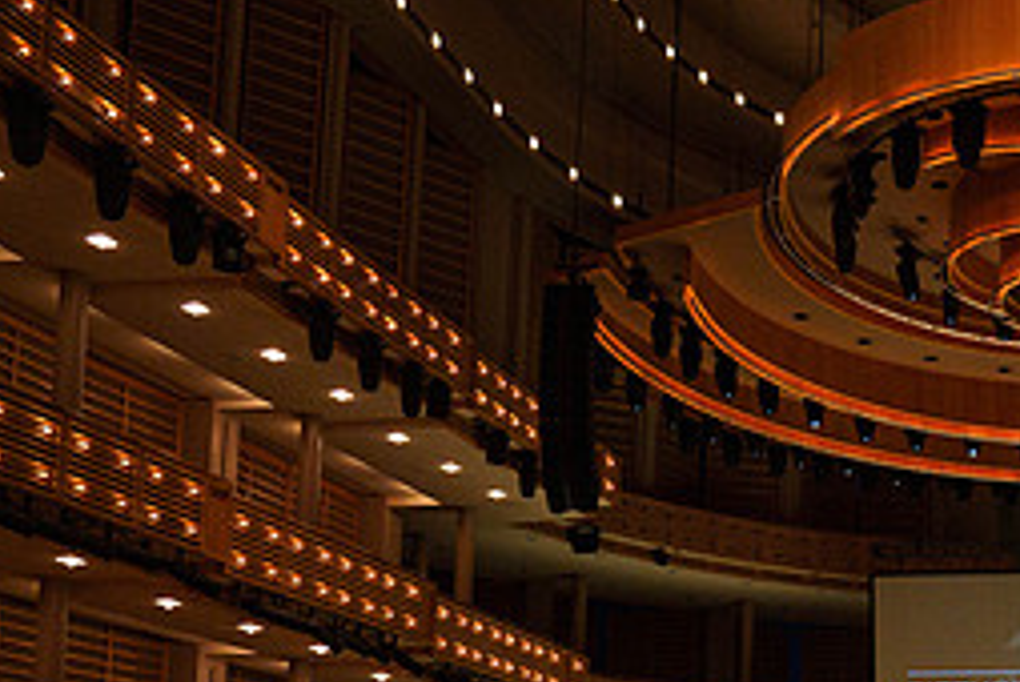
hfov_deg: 31.3
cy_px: 740
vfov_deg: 22.9
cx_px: 1144
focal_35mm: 56
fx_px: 1588
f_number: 5.6
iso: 2500
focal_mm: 24
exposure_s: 1/200
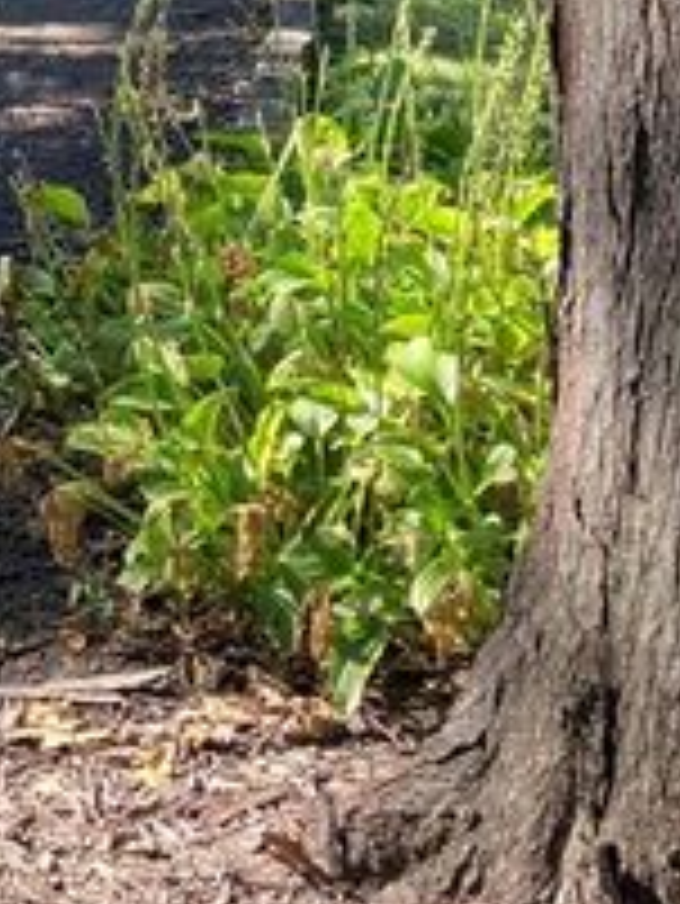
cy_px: -272
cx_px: -270
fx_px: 2433
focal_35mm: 93
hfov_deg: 15.0
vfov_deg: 19.4
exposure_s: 1/121
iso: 32
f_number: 1.8
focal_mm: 3.99
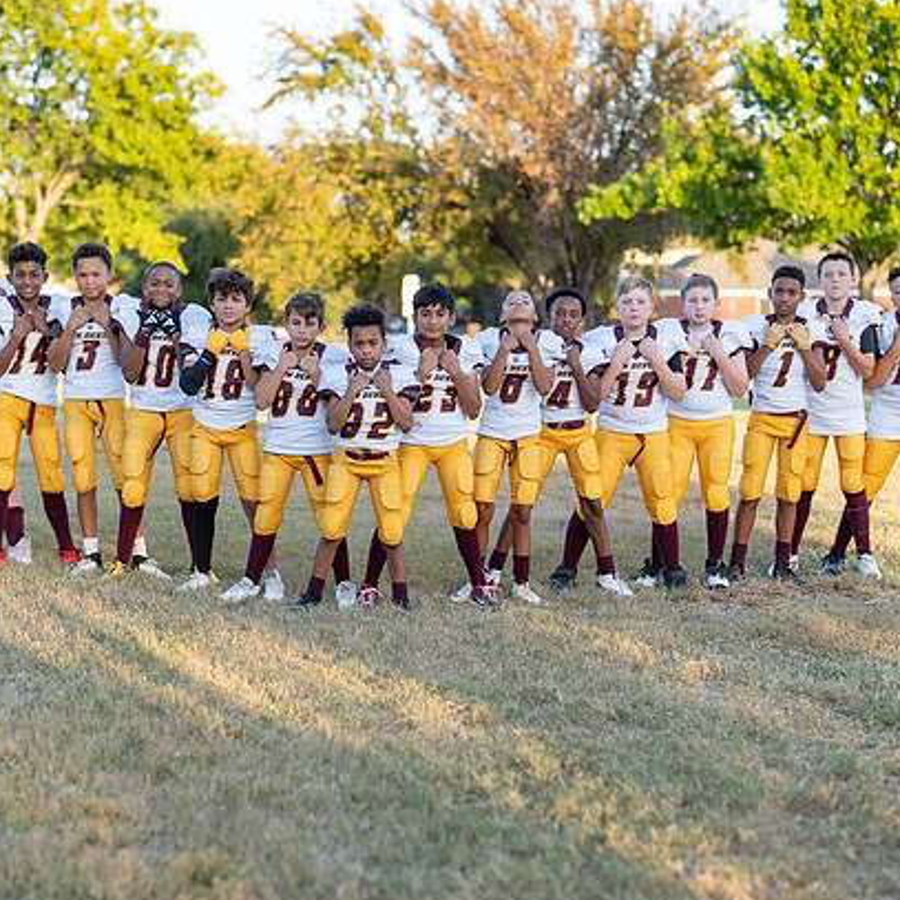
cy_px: 493
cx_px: 384
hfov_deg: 23.7
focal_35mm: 73
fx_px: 2147
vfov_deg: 23.7
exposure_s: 1/800
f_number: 1.6
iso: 100
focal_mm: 50
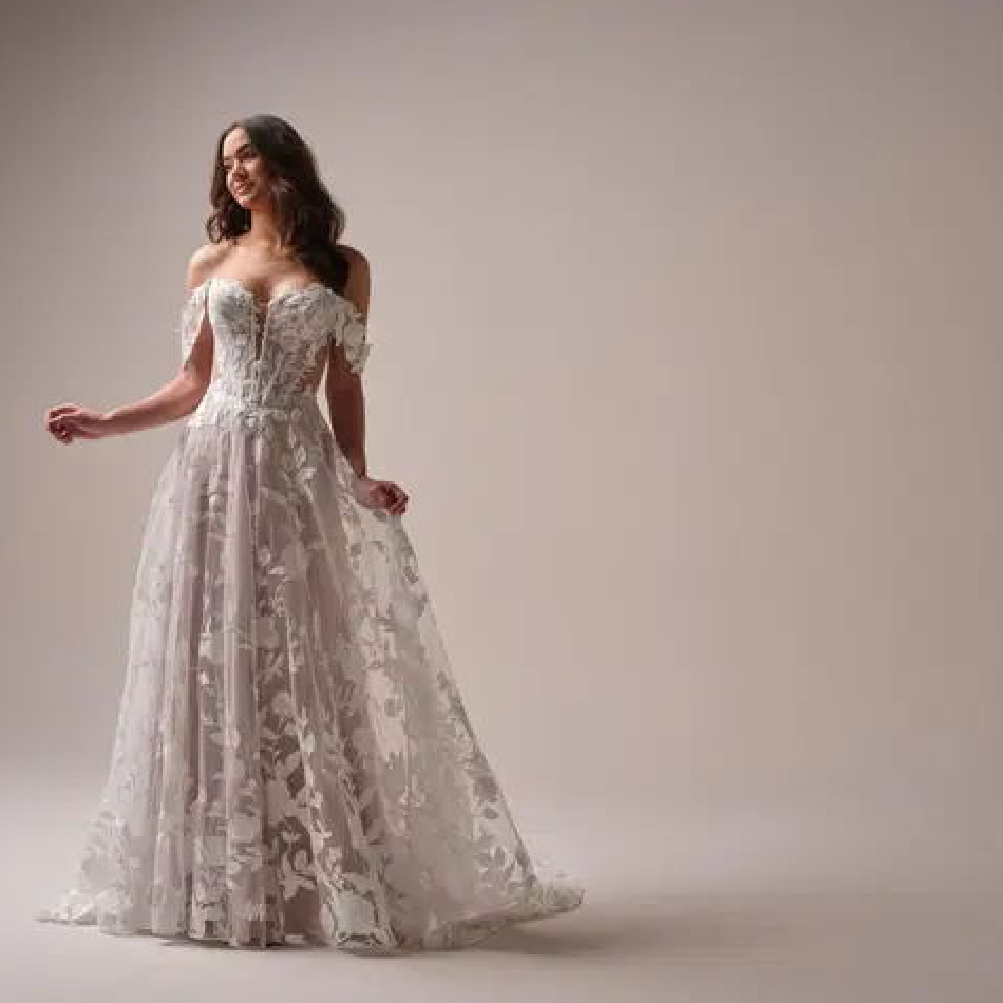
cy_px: 498
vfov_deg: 30.6
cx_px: 522
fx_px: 1836
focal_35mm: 56
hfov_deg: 30.6
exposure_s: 1/125
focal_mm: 59.8
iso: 800
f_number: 11
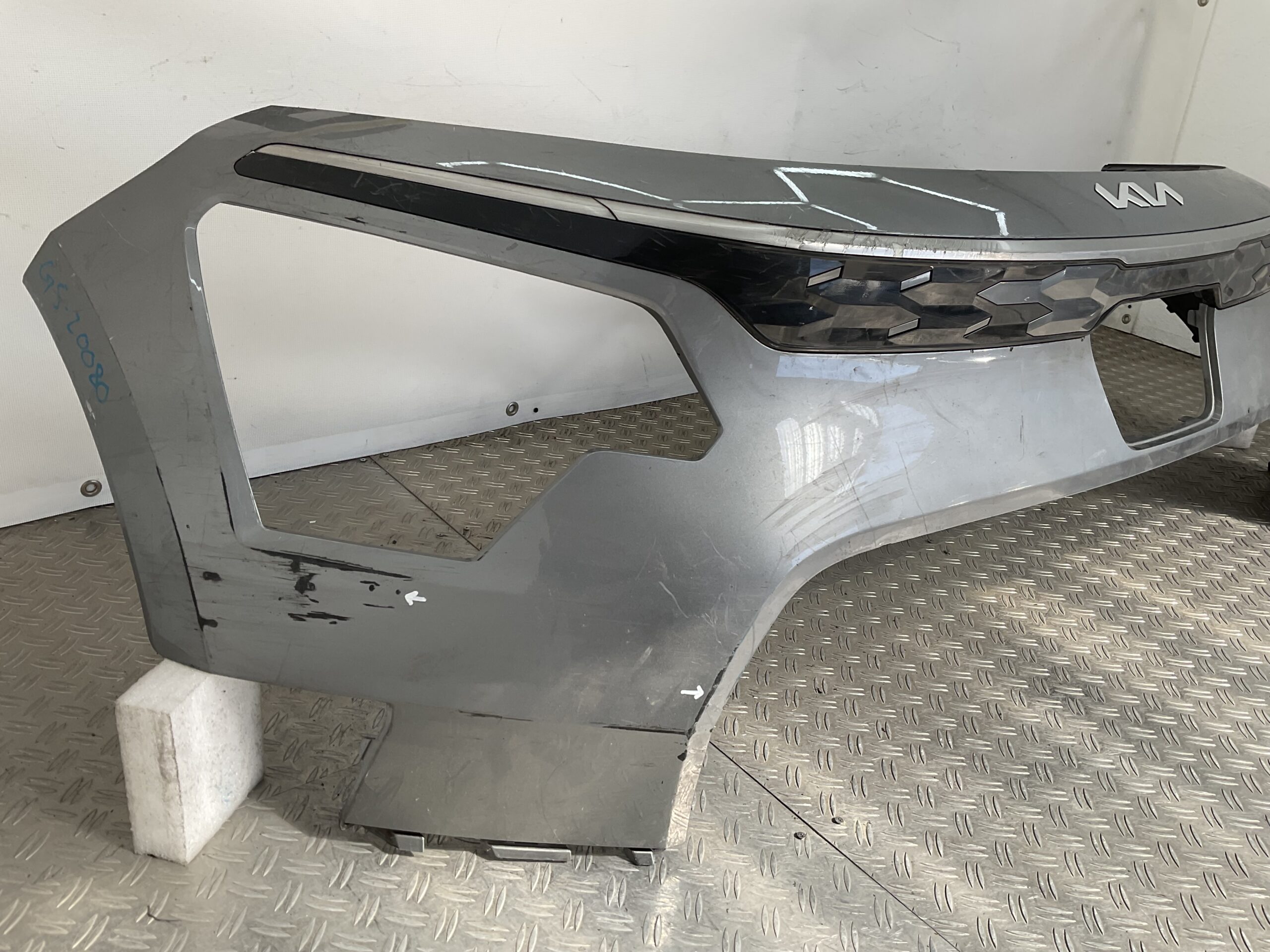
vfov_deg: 48.2
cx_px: 635
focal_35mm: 29
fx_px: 1064
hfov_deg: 61.7
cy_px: 476
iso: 16
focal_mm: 3
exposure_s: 1/372
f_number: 1.8
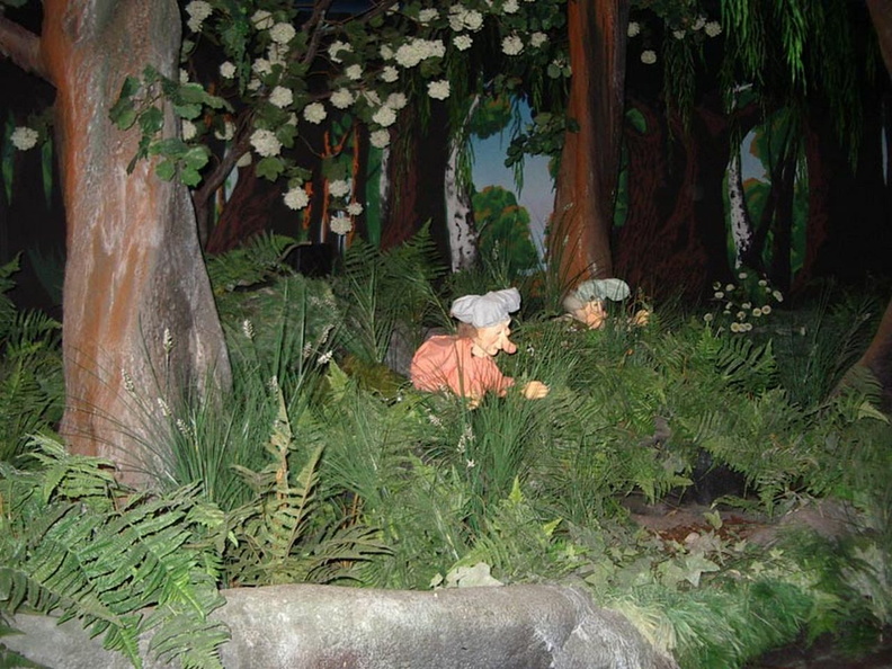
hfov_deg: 49.0
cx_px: 446
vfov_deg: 37.7
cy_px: 334
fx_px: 979
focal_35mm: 38
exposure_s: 1/60
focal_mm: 5.8
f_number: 2.6
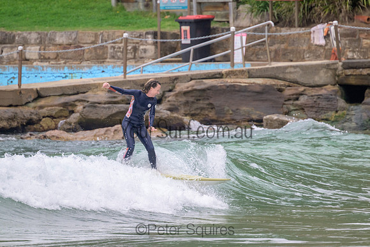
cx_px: 174
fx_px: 8770
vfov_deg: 1.6
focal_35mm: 853
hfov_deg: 2.4
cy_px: 116
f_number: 11
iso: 1600
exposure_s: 1/1250
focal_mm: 800
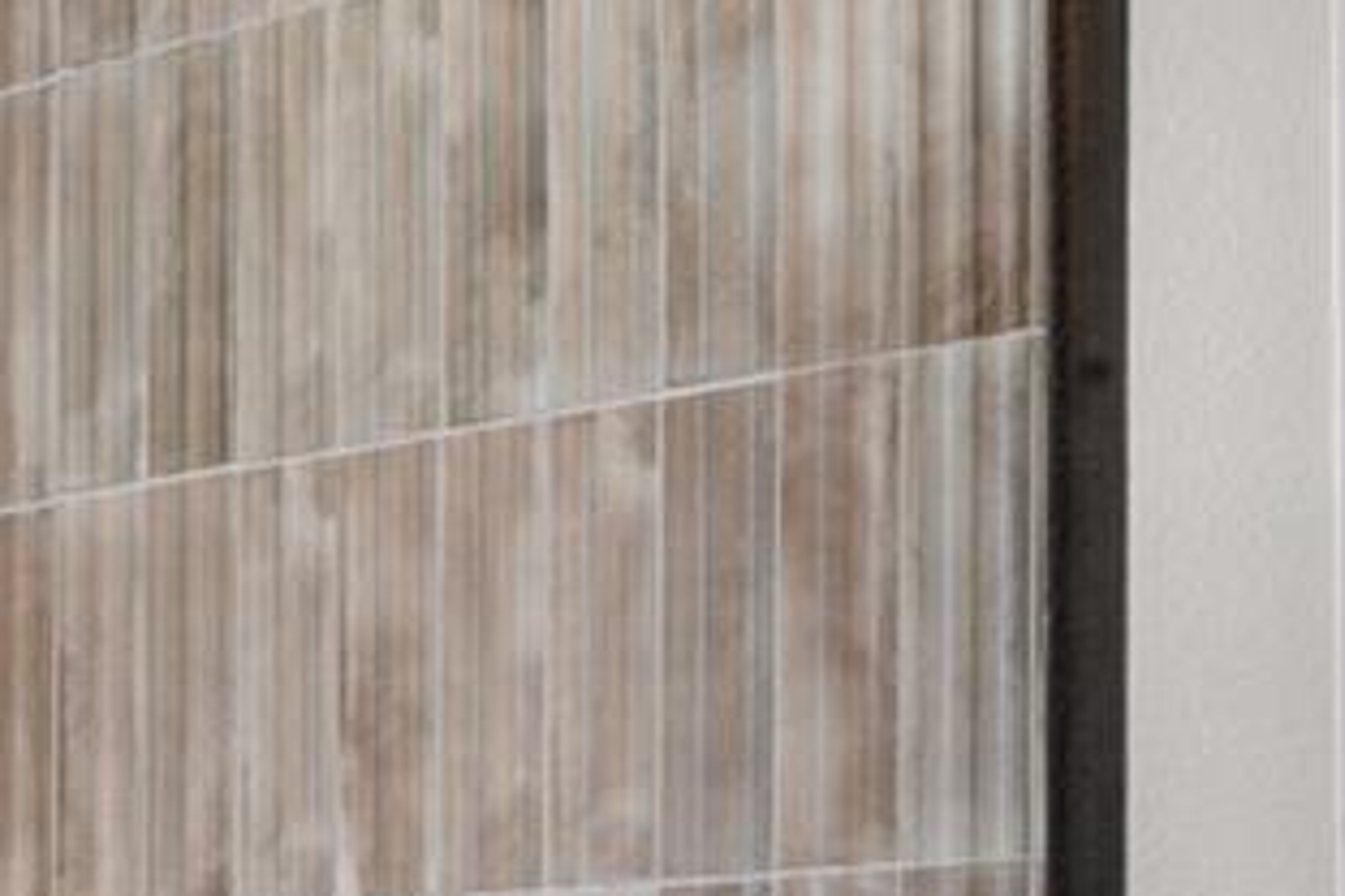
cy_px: 1258
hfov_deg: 23.4
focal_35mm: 82
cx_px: -108
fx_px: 3063
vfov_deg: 15.6
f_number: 20
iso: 100
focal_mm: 16
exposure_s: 2.5
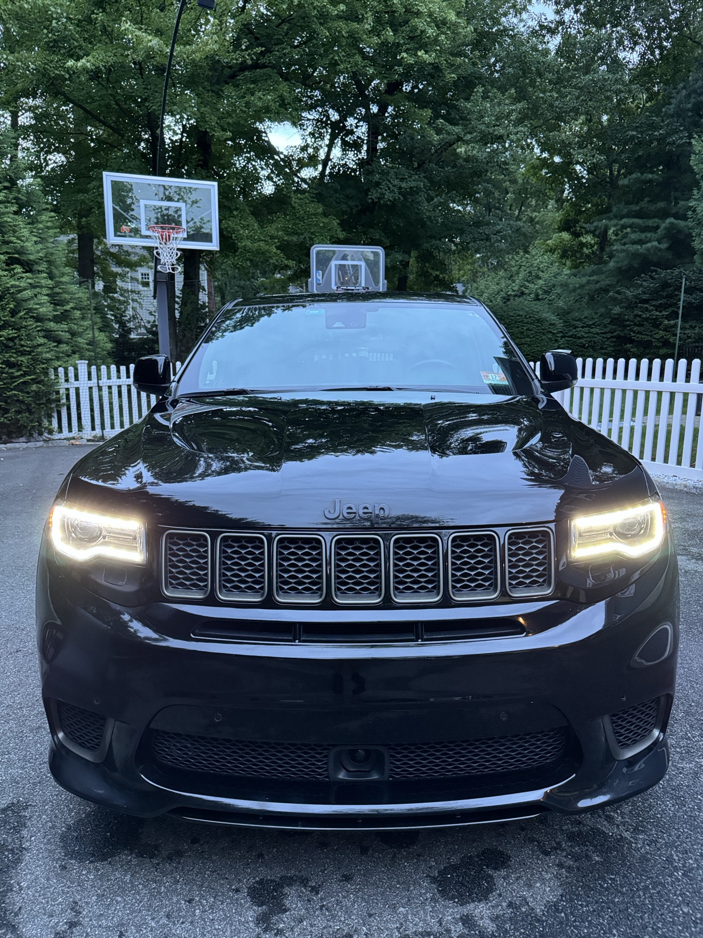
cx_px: 352
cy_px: 469
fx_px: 650
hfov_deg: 56.8
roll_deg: +0.1
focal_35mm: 24
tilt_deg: -10.1
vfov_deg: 71.6
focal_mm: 6.76
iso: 640
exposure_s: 1/60
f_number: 1.78
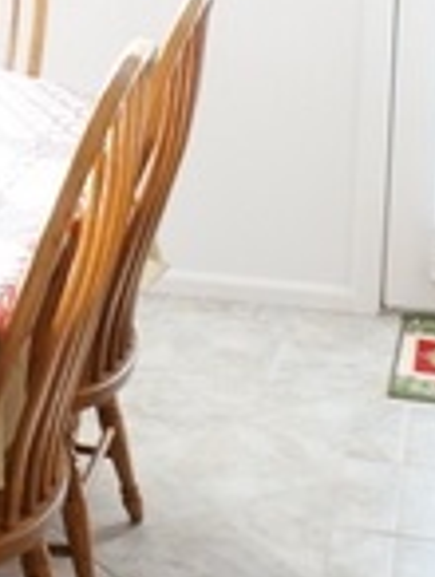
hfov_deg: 14.2
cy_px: 34
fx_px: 1687
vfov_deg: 19.0
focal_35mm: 101
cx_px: -111
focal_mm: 16
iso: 500
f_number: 4
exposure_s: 1/60
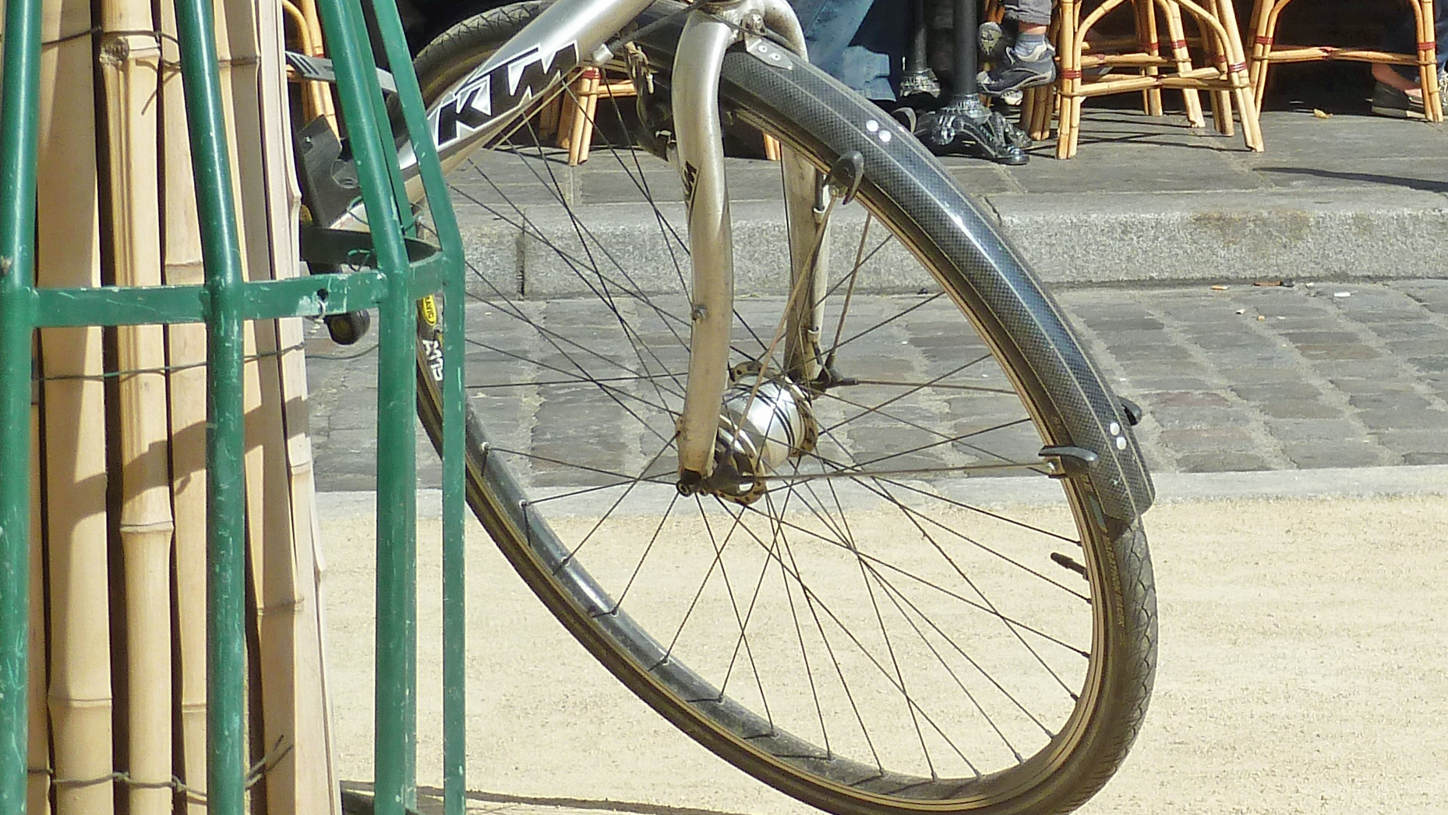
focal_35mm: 129
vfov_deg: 9.2
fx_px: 4953
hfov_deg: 16.2
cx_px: 1520
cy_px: -243
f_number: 3.9
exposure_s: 1/400
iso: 80
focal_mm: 9.1
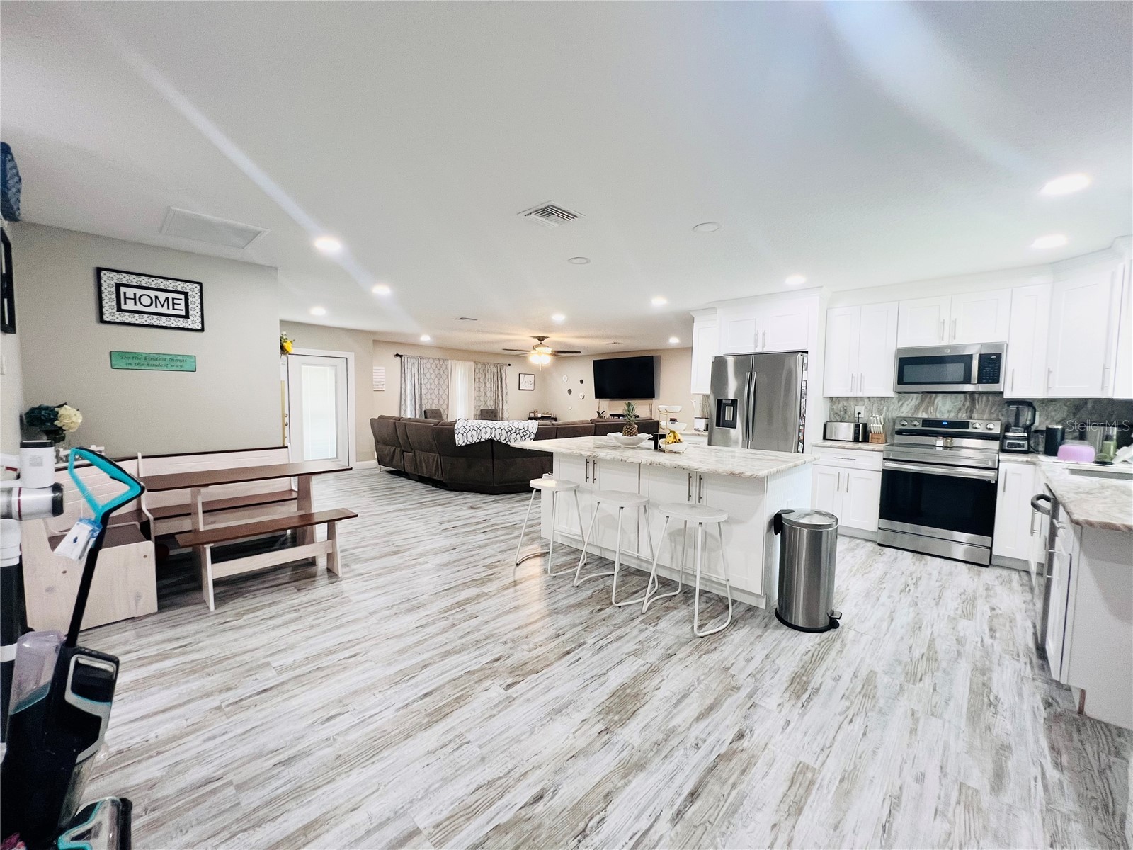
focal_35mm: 13
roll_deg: -0.5
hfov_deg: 106.2
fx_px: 425
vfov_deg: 89.9
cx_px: 566
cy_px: 425
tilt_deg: -3.6
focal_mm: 1.57
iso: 160
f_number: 1.8
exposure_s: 1/60
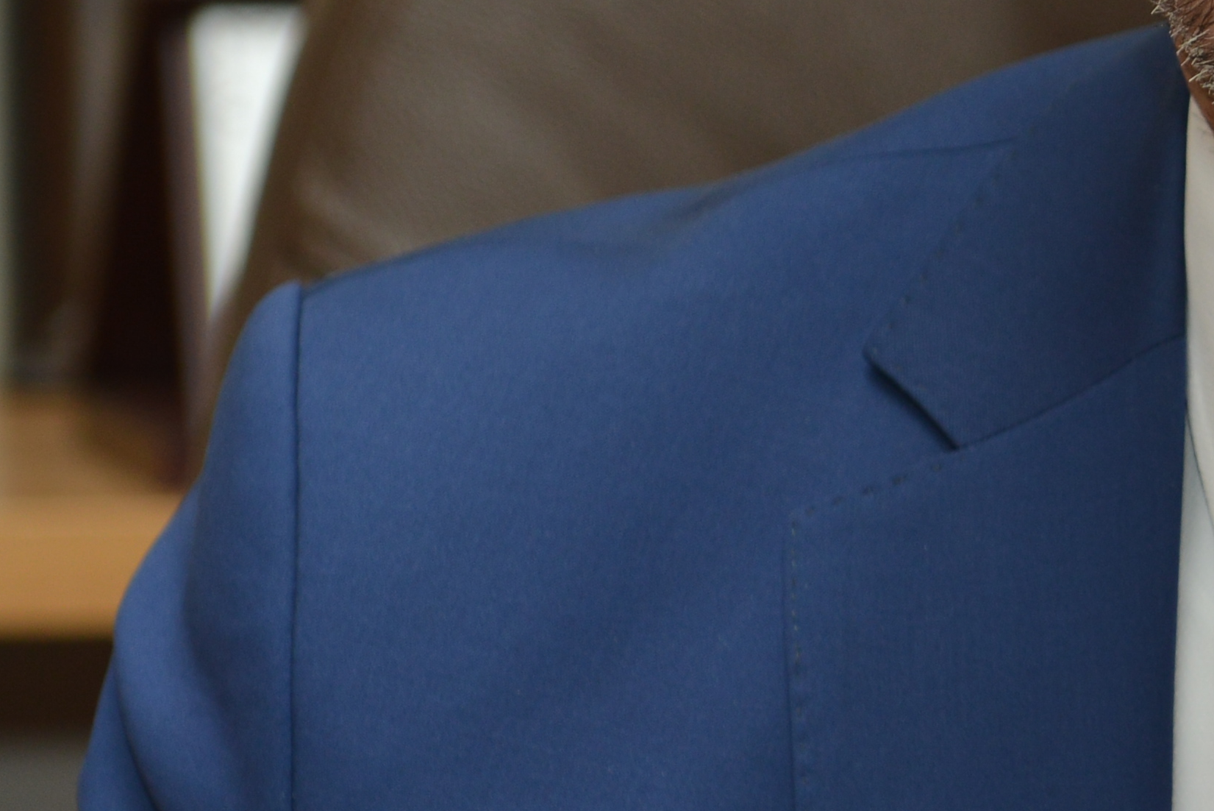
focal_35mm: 312
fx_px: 10524
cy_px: 237
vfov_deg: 4.4
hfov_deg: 6.5
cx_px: 1556
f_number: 4
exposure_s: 1/200
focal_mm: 70
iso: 200
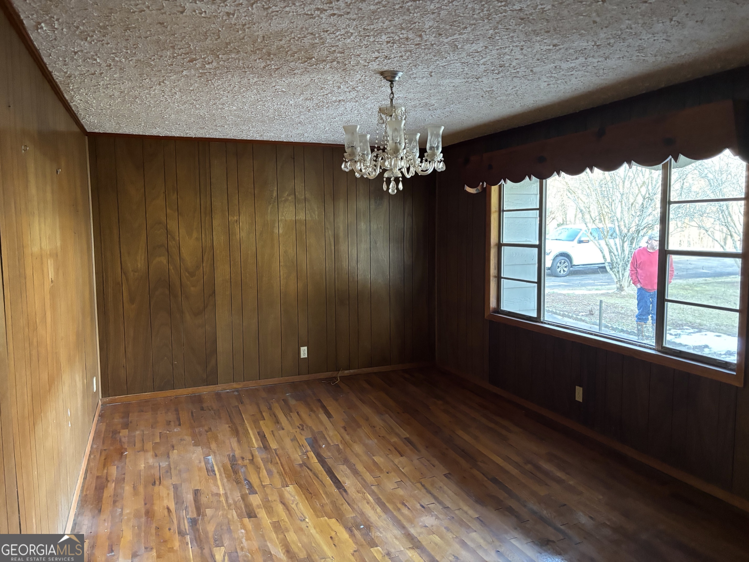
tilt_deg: -3.2
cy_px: 281
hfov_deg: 67.3
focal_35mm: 26
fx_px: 563
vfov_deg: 53.1
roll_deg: +1.2
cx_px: 374
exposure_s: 1/40
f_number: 1.6
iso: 640
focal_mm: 5.96
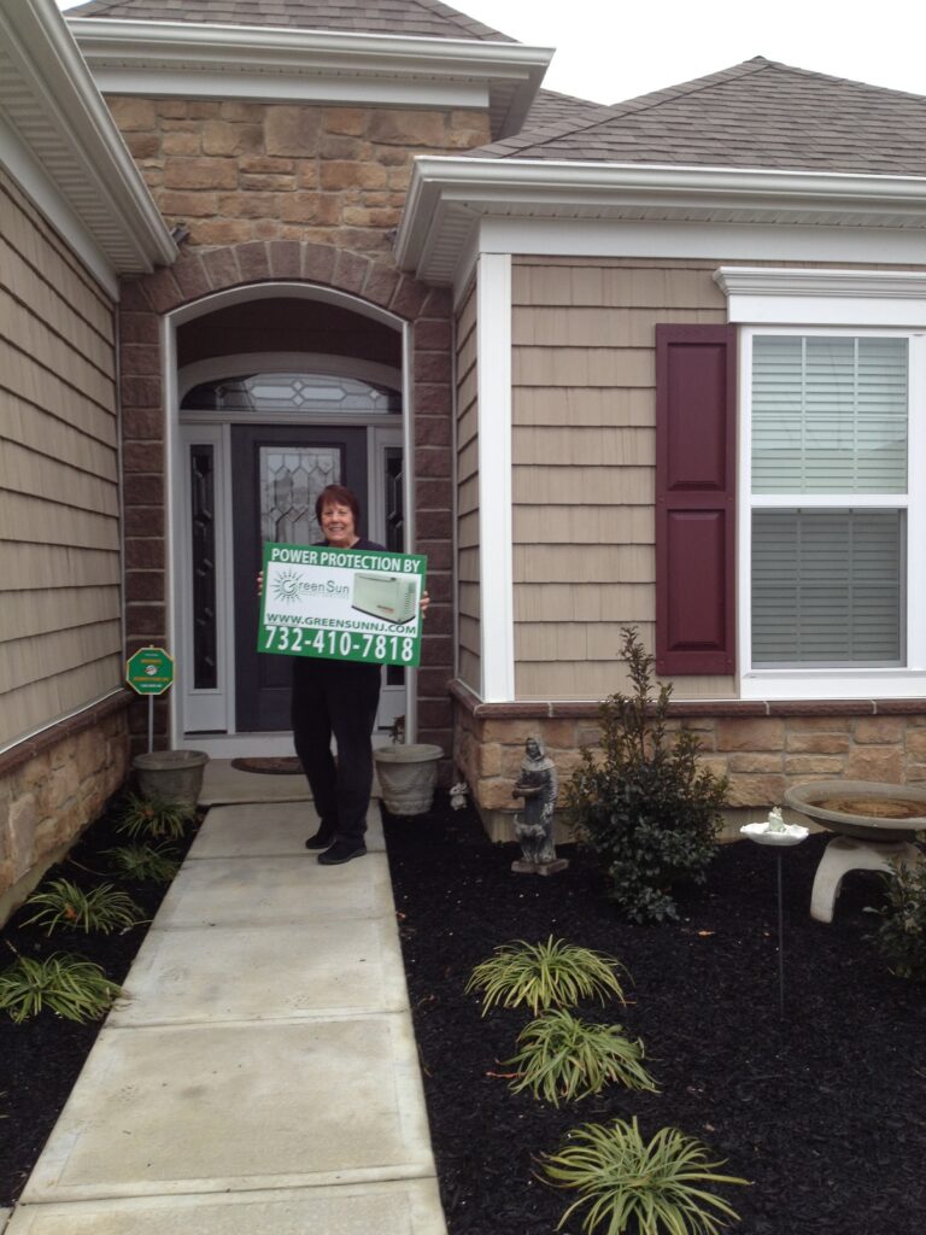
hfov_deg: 40.7
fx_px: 1248
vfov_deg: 52.6
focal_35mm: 35
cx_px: 463
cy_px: 618
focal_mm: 4.28
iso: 50
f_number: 2.4
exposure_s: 1/127
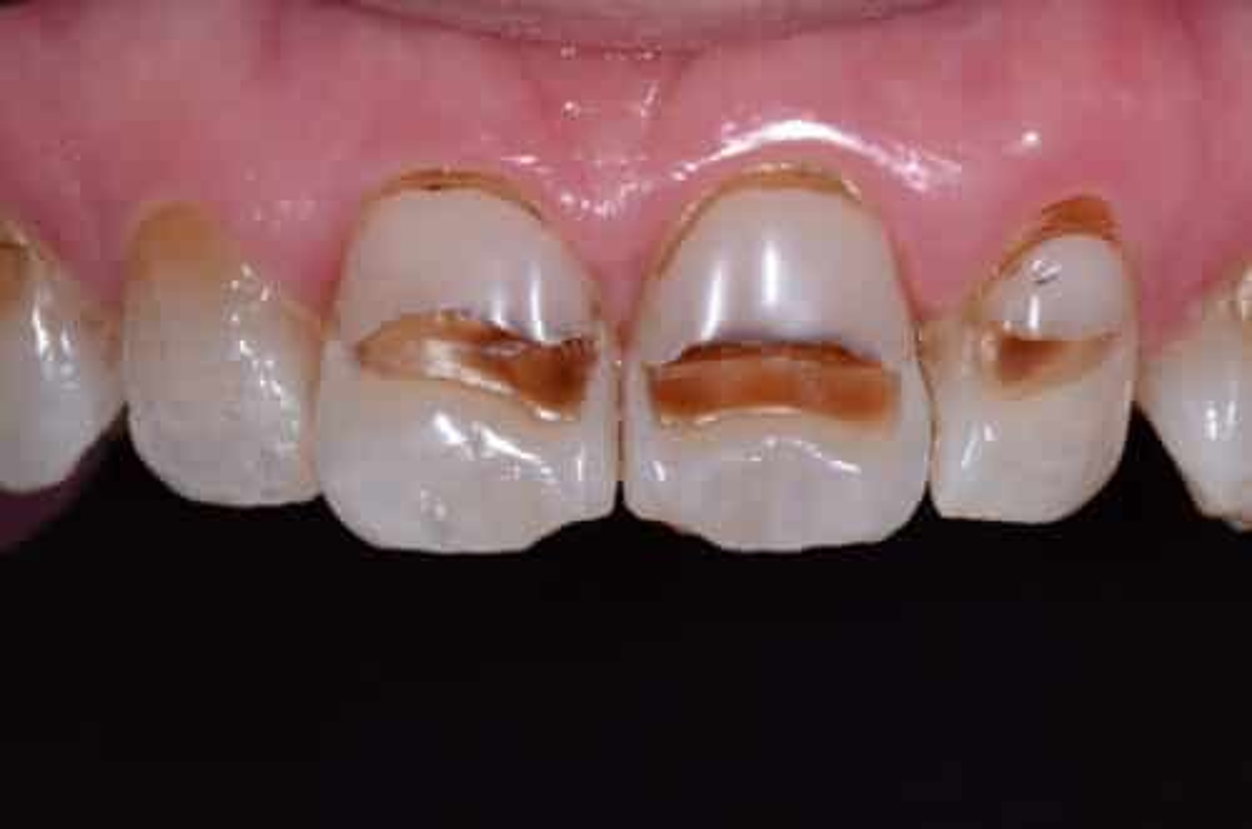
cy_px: 414
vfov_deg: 10.7
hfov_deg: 16.1
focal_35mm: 128
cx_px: 626
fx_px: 4424
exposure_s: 1/250
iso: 200
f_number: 32
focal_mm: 85
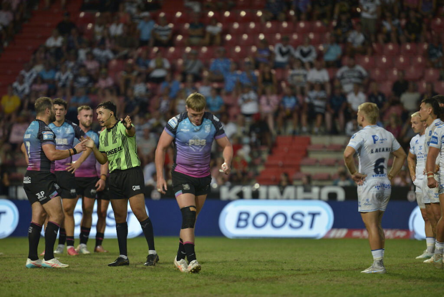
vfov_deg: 4.6
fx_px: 3702
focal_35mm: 300
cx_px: 222
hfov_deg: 6.9
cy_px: 148
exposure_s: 1/1600
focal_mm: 300
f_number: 2.8
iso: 2500
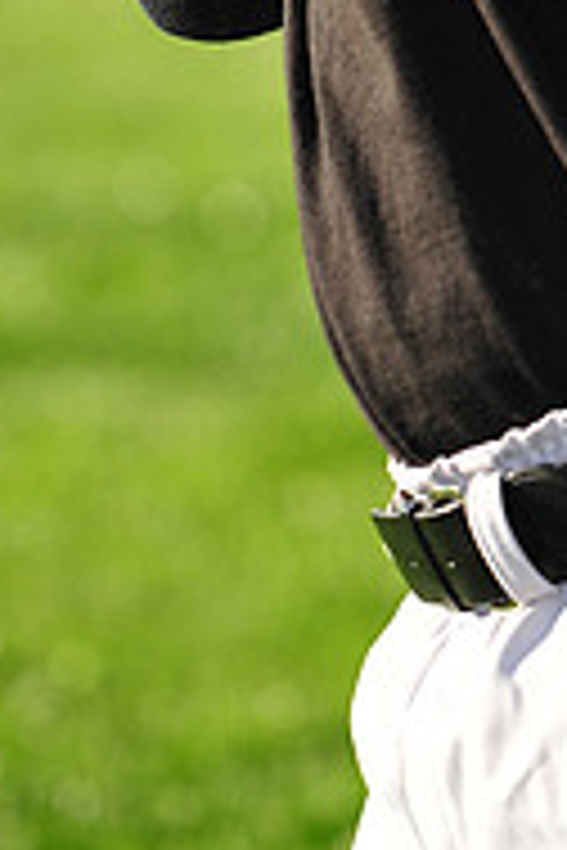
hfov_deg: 3.3
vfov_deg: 4.9
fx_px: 9780
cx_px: 441
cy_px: -346
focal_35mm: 414
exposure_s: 1/640
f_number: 4.5
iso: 200
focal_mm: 135
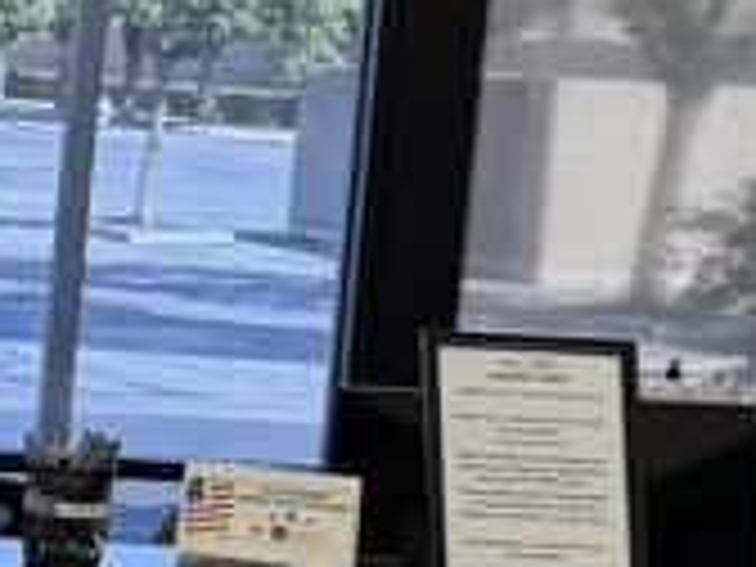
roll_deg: -2.8
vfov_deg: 8.7
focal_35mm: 171
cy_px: 324
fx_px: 3735
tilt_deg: -5.2
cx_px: -810
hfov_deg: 10.5
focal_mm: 6.76
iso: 200
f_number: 1.78
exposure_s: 1/224
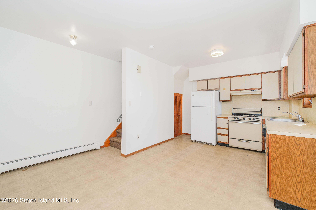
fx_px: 132
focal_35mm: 15
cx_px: 158
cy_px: 105
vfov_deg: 77.3
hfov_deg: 100.4
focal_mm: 10
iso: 1000
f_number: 7.1
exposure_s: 1/80
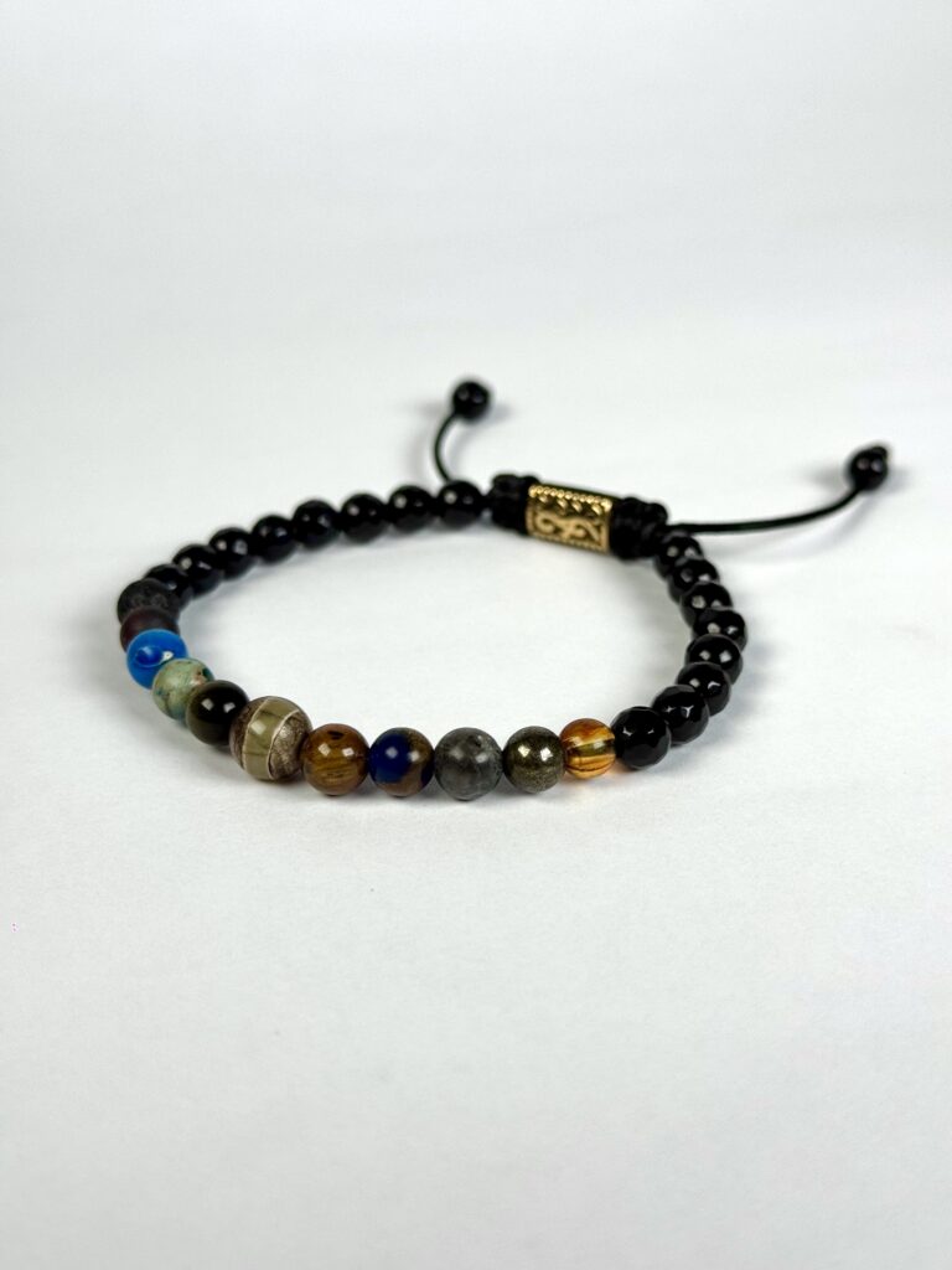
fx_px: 1760
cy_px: 635
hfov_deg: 30.3
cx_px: 476
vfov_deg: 39.7
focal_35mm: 48
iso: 64
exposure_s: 1/6410
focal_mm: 6.76
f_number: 1.78
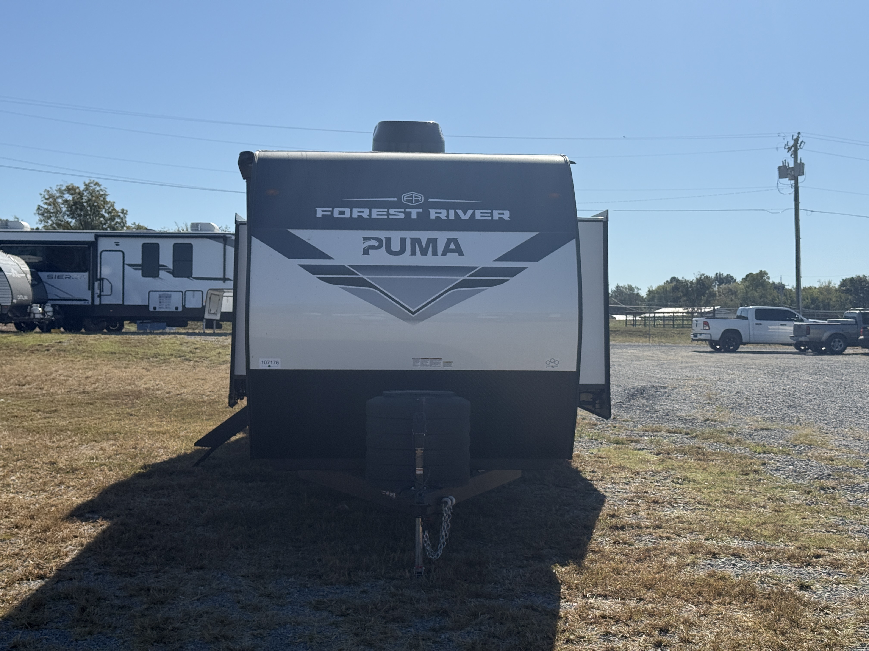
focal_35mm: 48
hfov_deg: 39.7
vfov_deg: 30.3
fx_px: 1205
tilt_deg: +0.3
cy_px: 326
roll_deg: -1.1
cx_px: 434
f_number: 1.78
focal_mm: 6.76
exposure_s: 1/9901
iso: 80
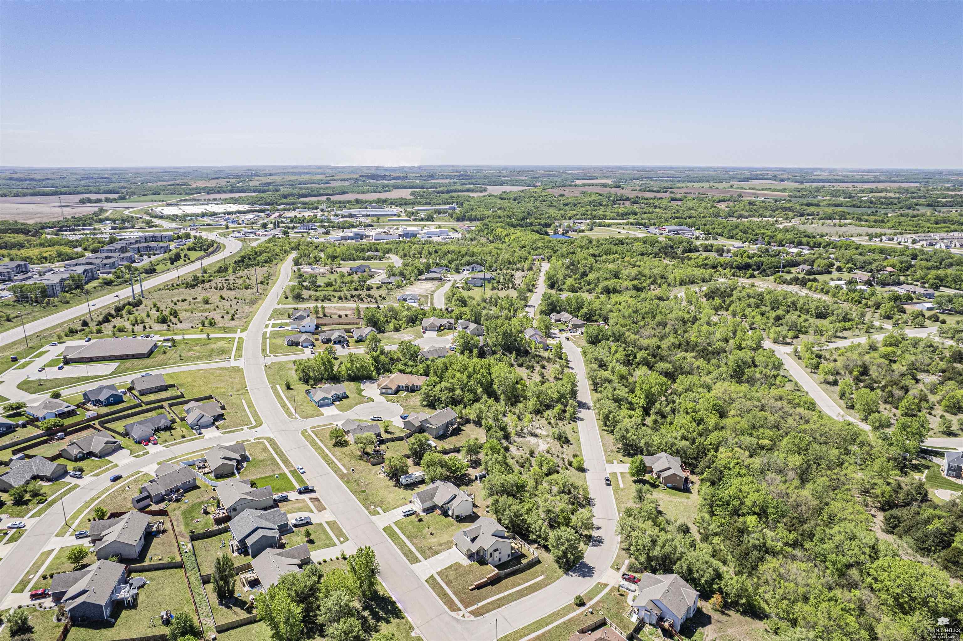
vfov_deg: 57.2
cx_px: 482
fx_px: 588
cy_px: 320
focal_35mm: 22
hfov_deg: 78.6
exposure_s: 1/2000
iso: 100
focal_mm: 8.38
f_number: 2.8
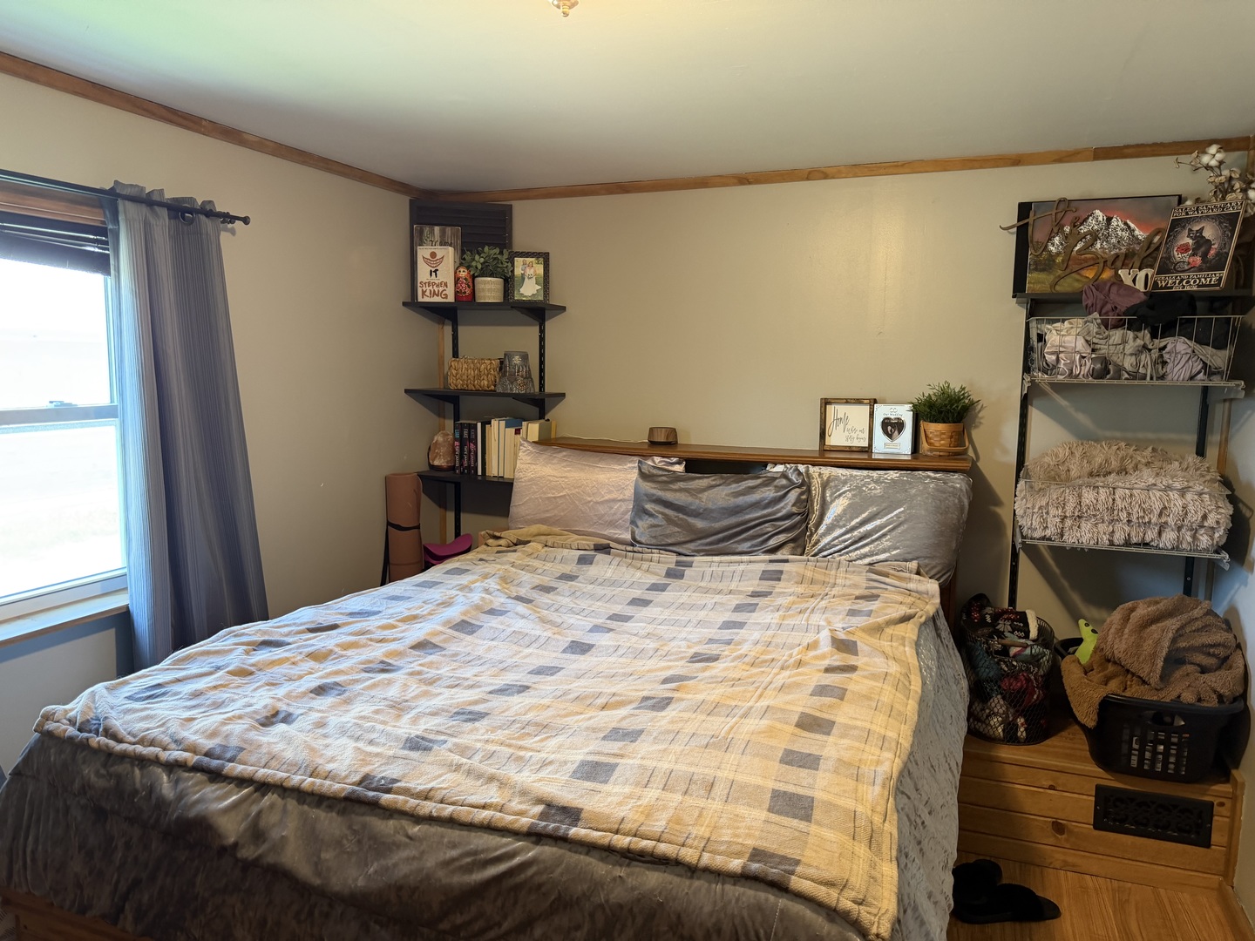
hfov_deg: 71.6
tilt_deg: -8.0
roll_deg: -0.5
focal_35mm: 24
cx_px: 628
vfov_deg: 56.8
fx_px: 870
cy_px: 470
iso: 200
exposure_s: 1/60
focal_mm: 6.76
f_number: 1.78
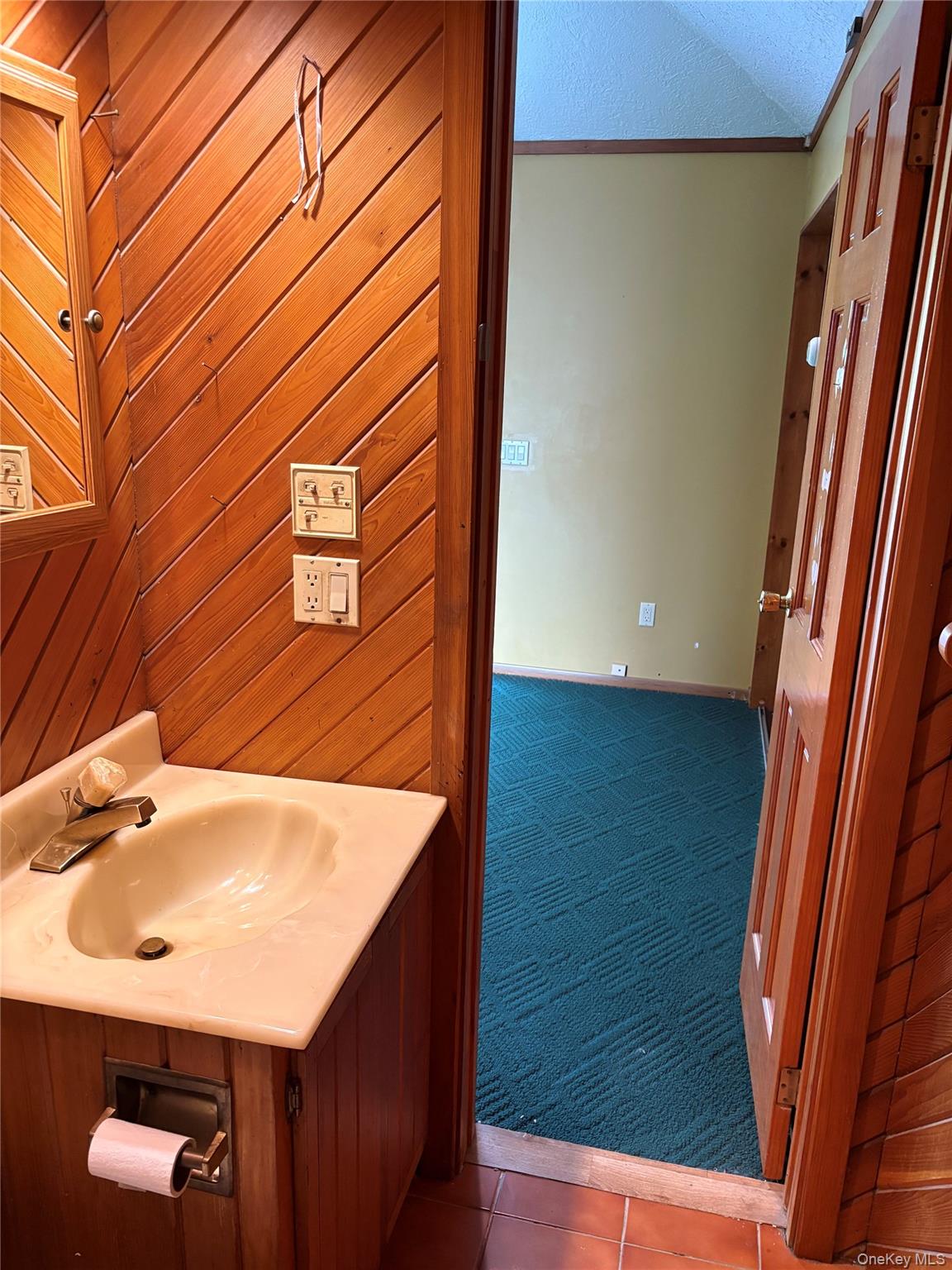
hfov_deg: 53.1
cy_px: 635
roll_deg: -2.4
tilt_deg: -14.9
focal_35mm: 26
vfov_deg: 67.3
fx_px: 953
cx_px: 476
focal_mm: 5.96
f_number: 1.6
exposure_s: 1/60
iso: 320
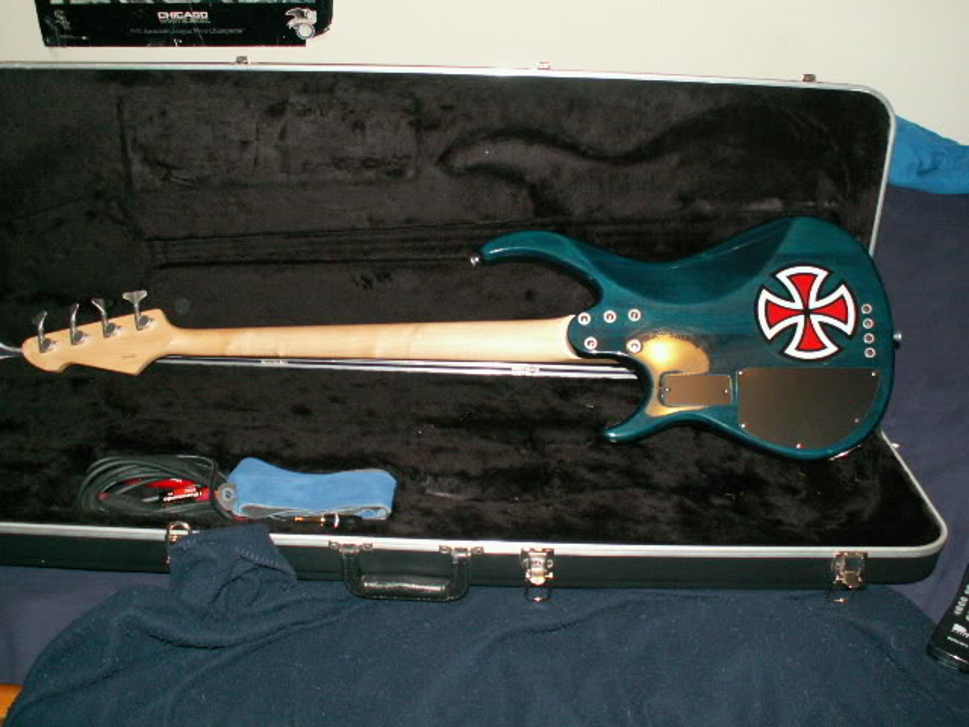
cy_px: 364
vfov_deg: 40.7
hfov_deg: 52.6
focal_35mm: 35
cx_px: 484
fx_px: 980
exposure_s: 1/40
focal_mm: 5.86
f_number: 2.8
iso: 160
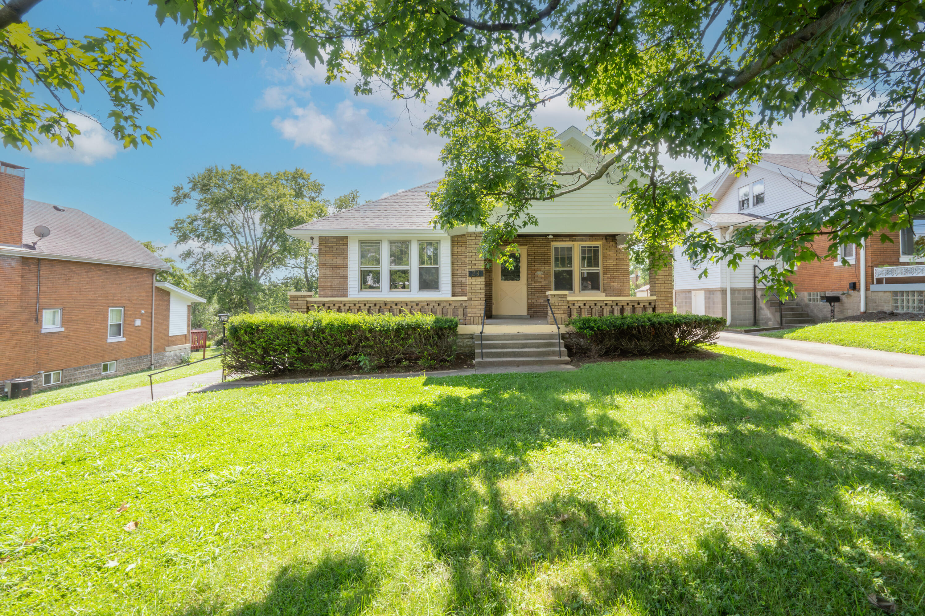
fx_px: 385
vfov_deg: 77.3
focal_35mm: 15
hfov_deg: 100.4
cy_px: 308
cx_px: 462
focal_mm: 15.5
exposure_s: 1/200
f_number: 22
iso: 2500
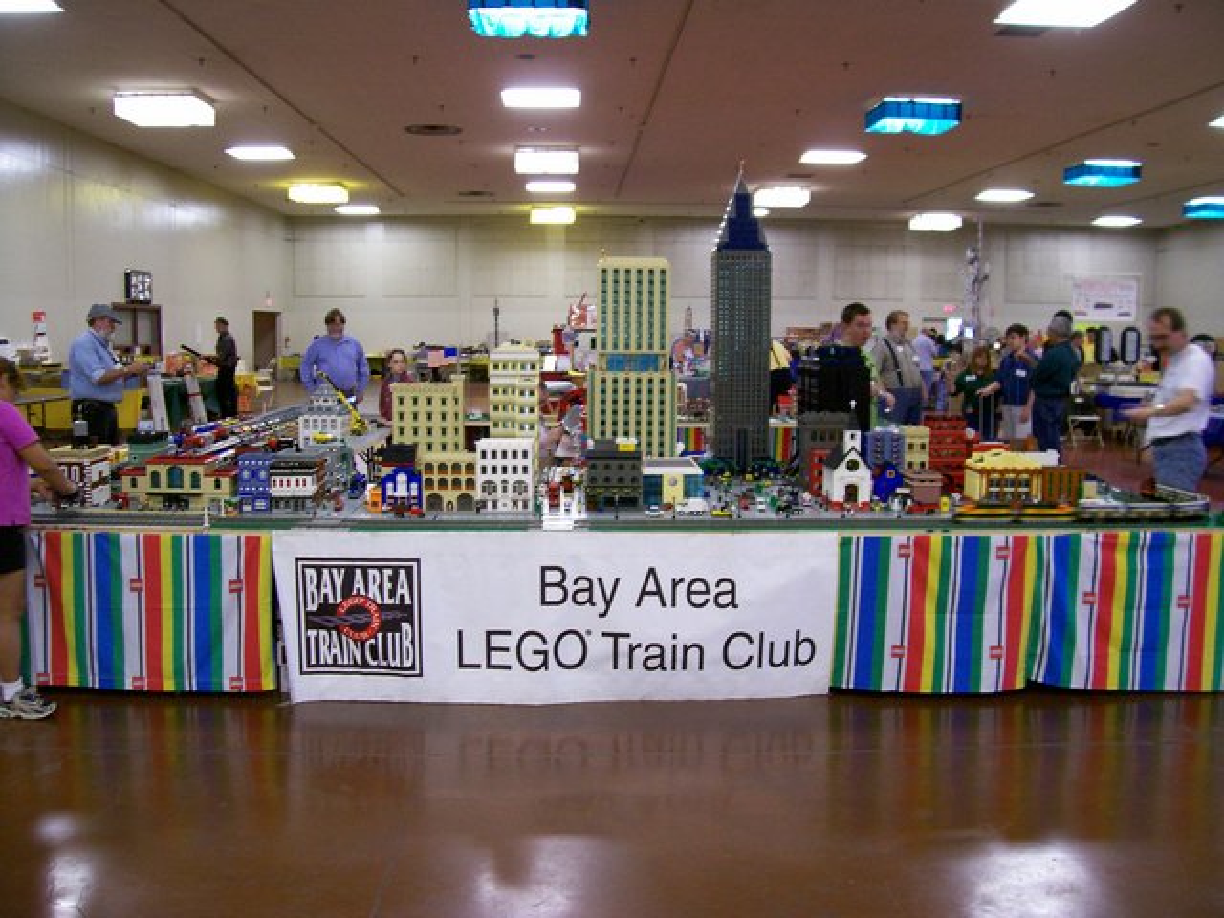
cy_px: 459
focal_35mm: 34
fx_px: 1202
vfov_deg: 41.8
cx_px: 612
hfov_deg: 54.0
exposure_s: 1/13.3
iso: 160
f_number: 2.7
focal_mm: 5.6
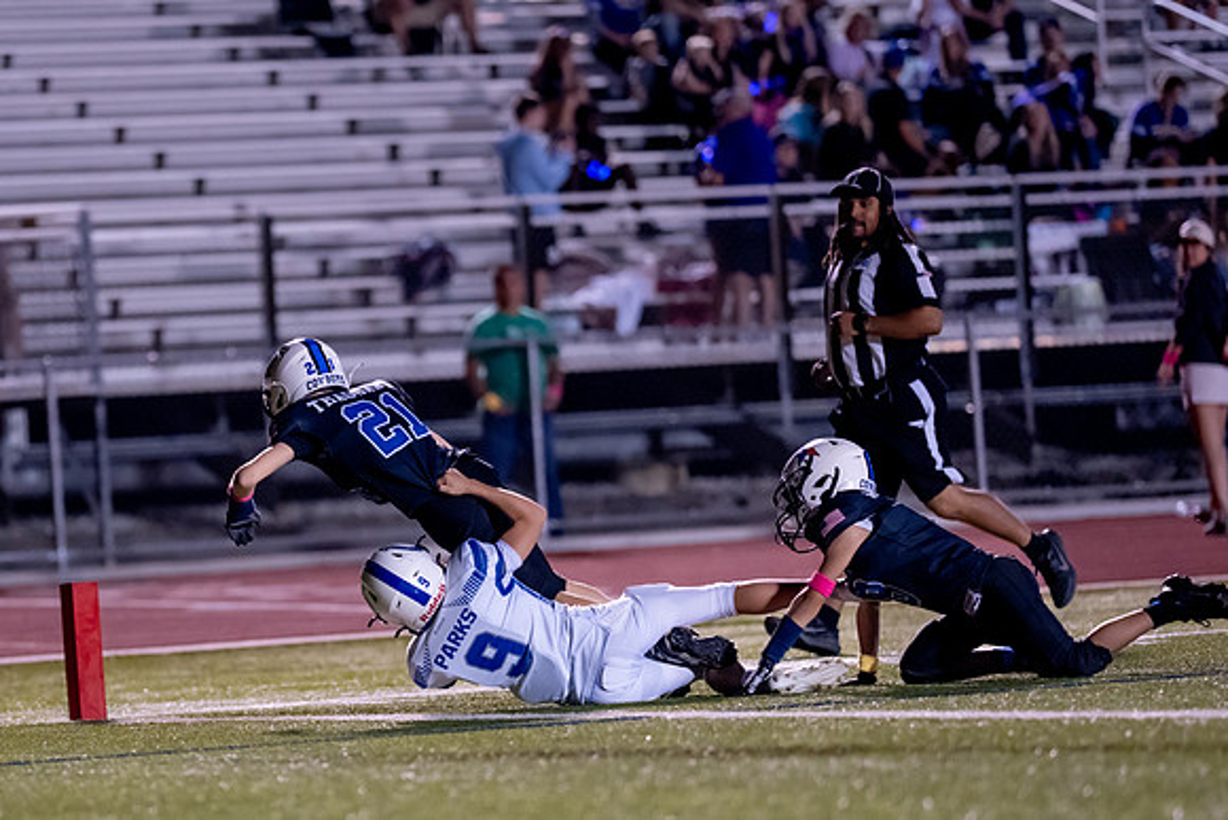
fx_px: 7543
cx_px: 253
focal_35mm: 221
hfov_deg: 9.3
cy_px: 459
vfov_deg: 6.2
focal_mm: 135
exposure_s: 1/1000
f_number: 1.8
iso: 3200
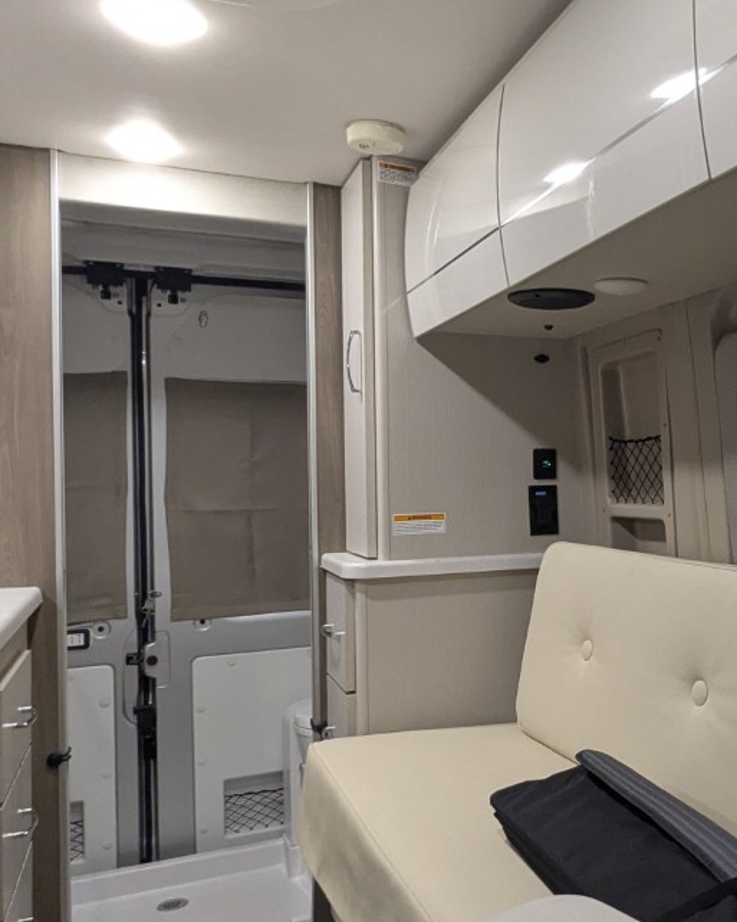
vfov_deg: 52.8
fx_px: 928
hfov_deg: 40.1
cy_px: 481
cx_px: 662
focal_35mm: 34
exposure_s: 1/110
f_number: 2.2
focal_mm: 2.35
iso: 373
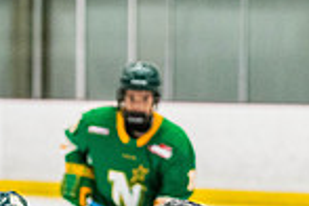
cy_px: 368
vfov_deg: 2.8
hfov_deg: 4.3
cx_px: 166
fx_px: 4145
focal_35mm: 483
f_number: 2.8
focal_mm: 100
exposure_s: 1/640
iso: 1800
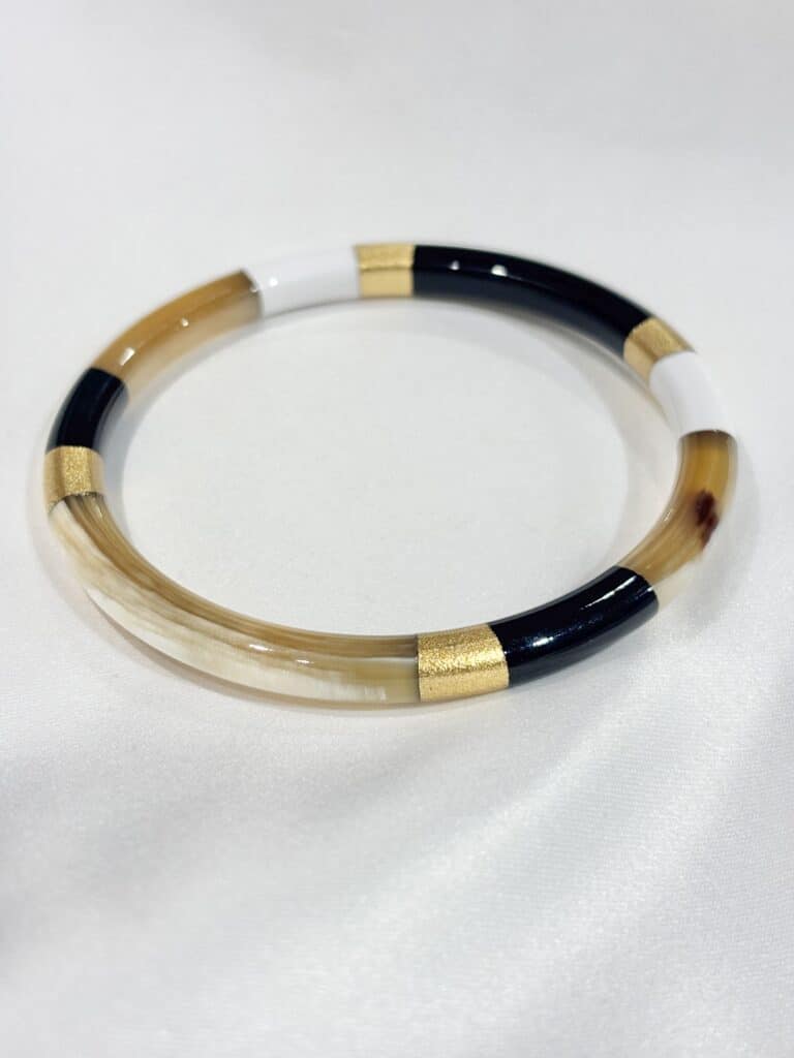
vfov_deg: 36.8
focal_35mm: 52
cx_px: 397
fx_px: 1590
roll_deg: +7.5
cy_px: 529
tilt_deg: -31.6
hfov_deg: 28.0
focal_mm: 5.96
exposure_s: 1/265
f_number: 1.6
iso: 32
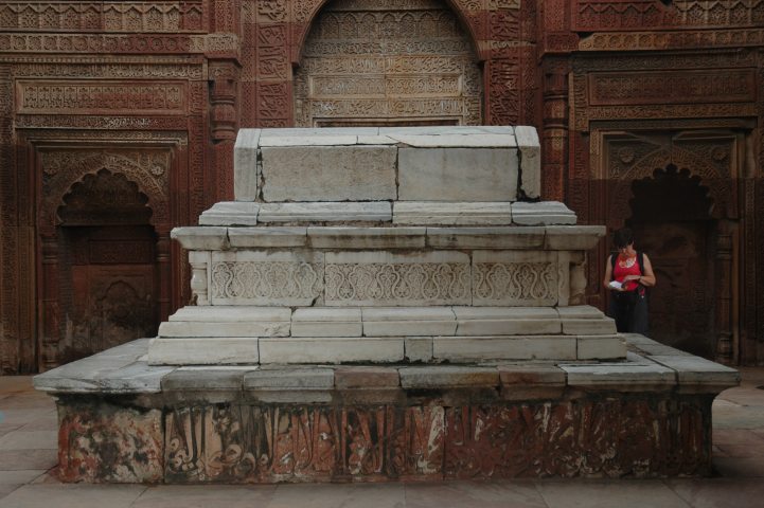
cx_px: 382
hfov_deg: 37.9
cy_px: 254
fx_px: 1114
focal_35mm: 52
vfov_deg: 25.7
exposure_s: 1/30
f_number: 4.2
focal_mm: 35
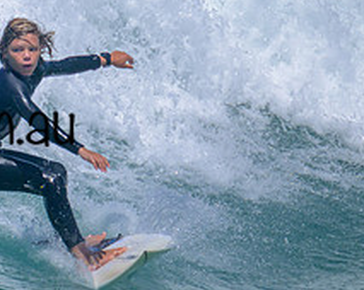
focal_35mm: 2415
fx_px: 25993
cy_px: 80
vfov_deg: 0.6
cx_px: -17
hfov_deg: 0.8
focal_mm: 800
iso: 500
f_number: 11
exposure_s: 1/2000
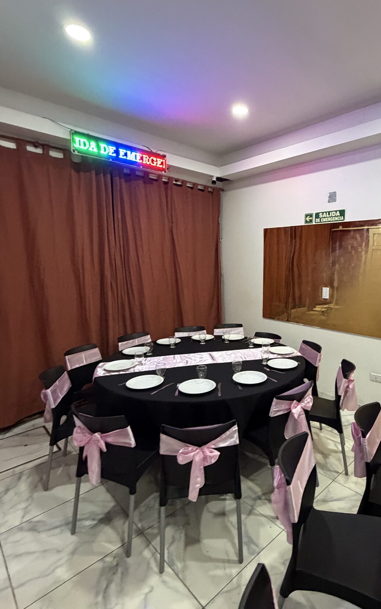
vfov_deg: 88.0
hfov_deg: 60.7
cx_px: 255
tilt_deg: -11.3
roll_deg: -1.1
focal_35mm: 19
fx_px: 316
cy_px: 315
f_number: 2.2
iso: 500
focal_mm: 2.22
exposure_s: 1/49
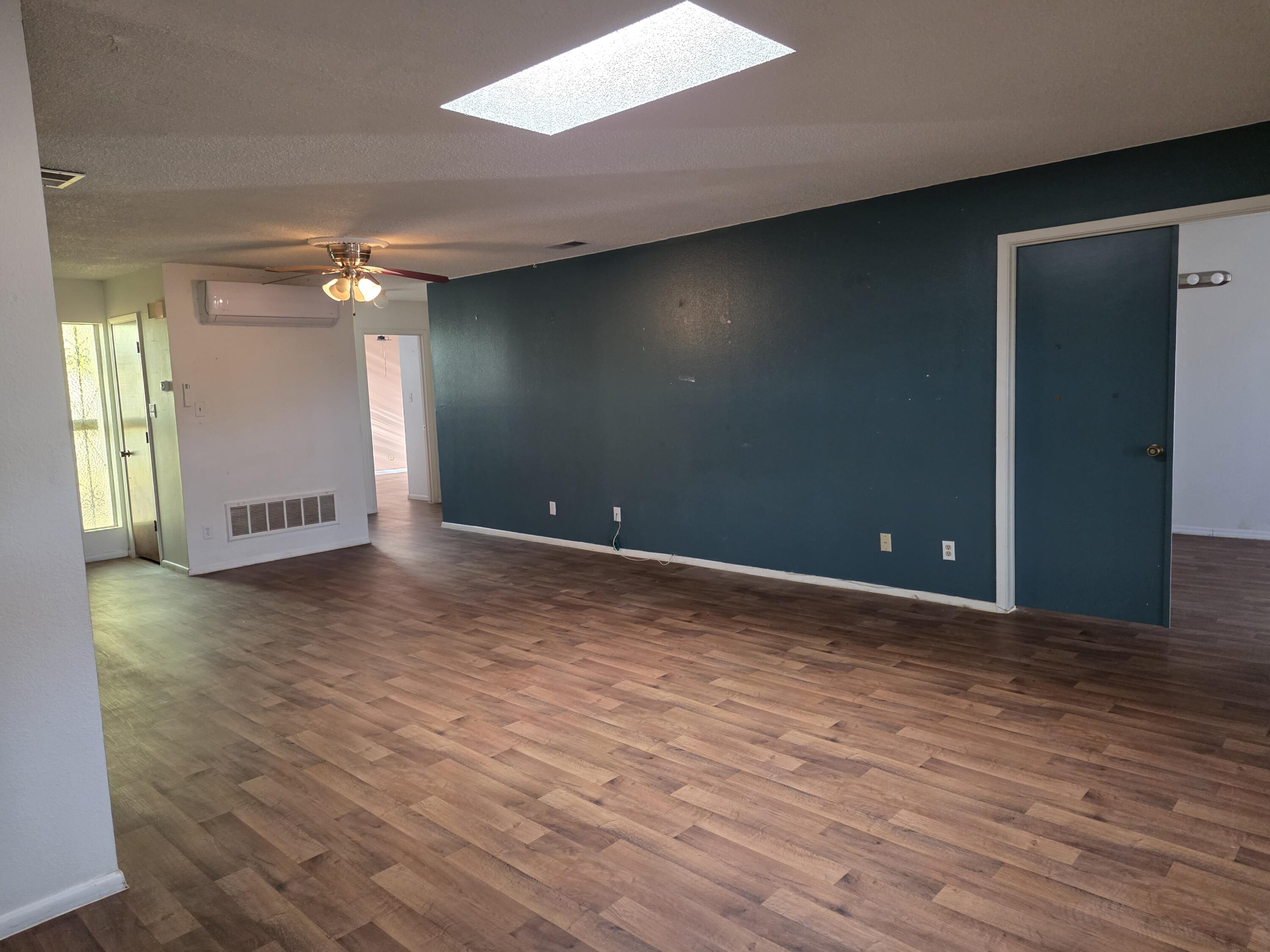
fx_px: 844
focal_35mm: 23
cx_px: 635
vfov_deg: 58.9
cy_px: 476
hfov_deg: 73.9
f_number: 1.7
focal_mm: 6.25
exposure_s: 1/120
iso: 500
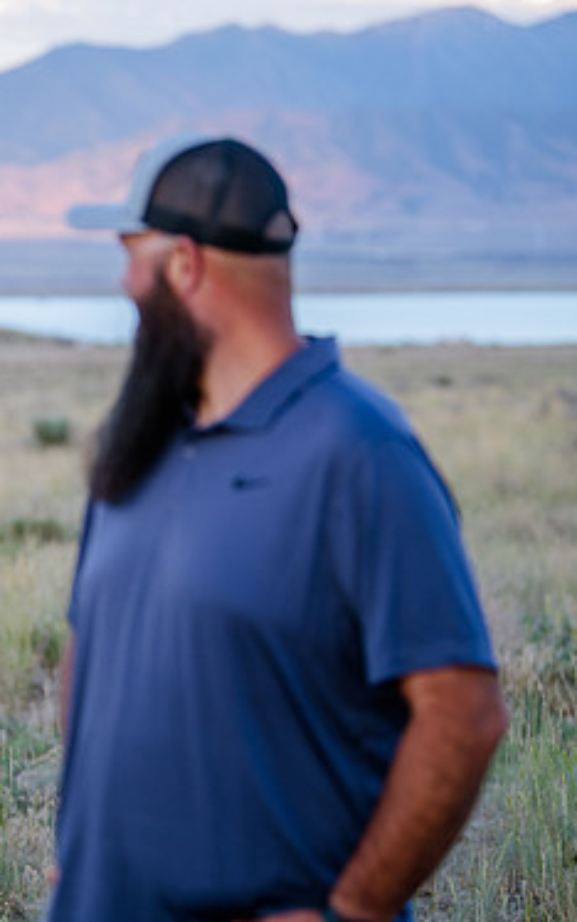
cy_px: 455
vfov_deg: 13.9
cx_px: -44
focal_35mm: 150
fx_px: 3771
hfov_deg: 8.7
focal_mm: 95
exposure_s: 1/200
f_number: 2.8
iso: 200
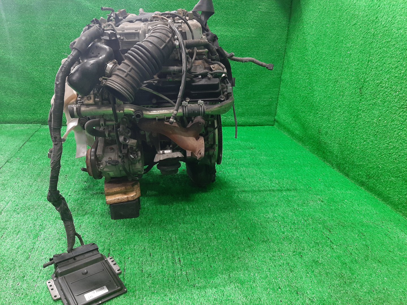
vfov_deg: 53.1
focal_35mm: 26
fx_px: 306
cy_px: 152
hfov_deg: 67.3
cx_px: 204
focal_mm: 3.93
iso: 148
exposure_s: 1/50
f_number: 1.7
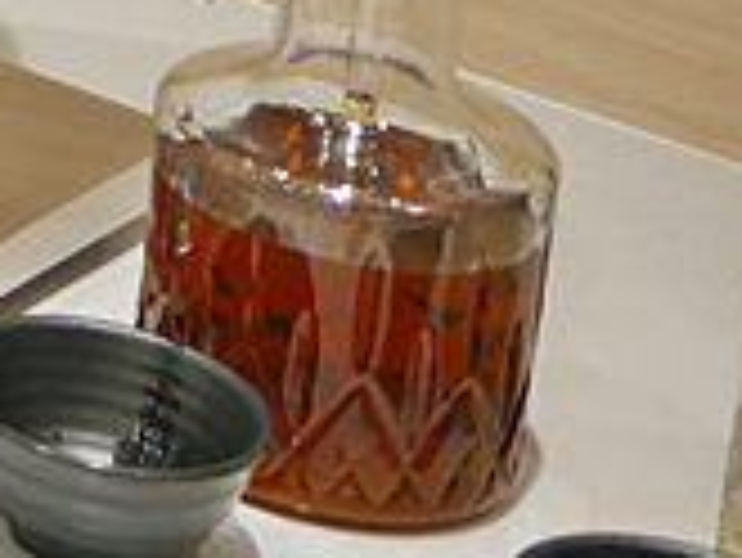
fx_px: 3647
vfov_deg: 7.8
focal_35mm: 170
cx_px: -1493
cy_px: -992
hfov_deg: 9.2
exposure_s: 1/60
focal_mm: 14
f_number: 3.5
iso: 200
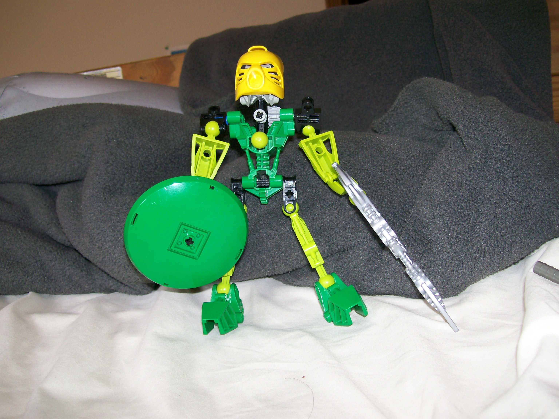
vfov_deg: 39.7
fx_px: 581
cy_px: 210
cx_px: 280
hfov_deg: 51.4
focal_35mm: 36
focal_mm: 6
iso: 80
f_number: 2.7
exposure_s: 1/64
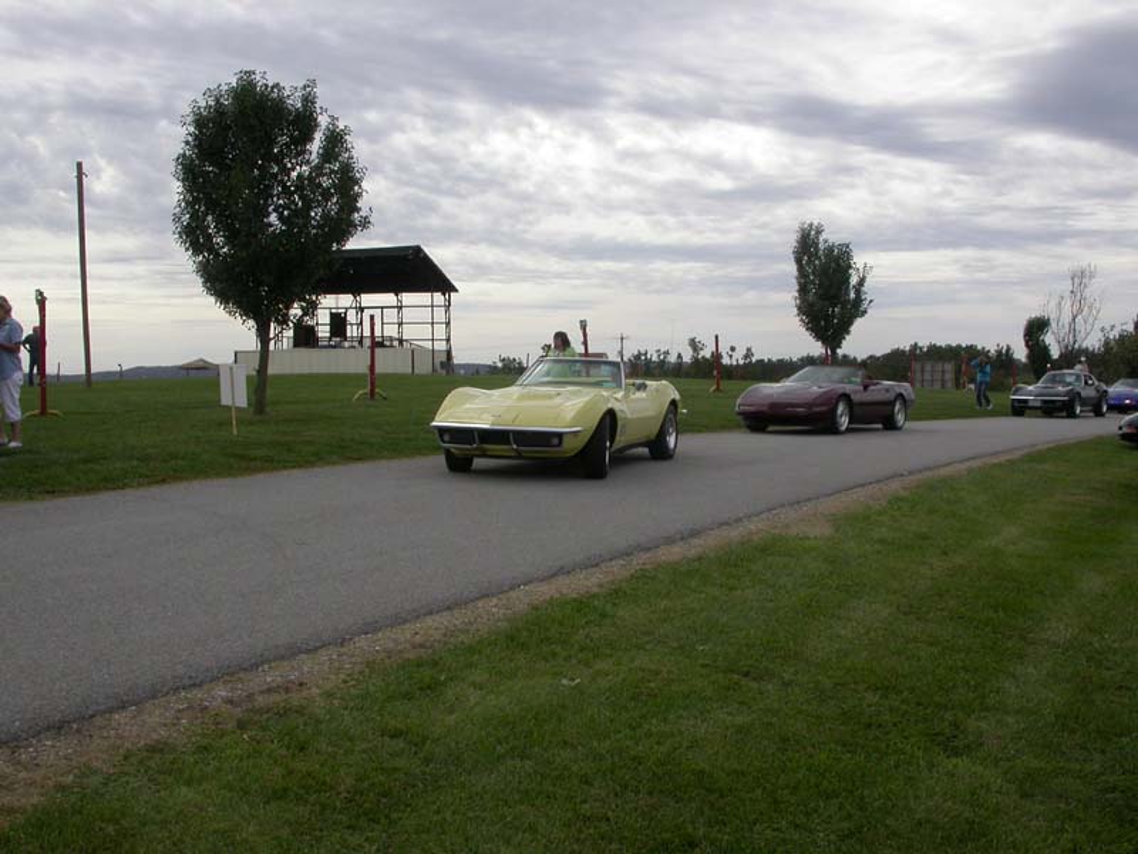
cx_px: 569
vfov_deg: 37.7
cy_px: 427
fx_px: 1249
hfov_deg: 49.0
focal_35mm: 38
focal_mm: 7.85
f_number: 7.5
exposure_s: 1/327
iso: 100
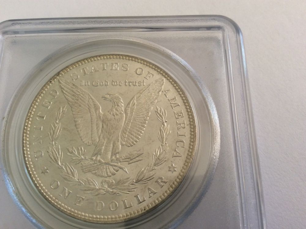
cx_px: 153
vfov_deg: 44.1
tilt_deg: -72.4
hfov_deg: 56.9
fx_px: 282
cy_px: 114
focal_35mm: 32
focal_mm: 3.3
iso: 50
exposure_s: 1/24
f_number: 2.4
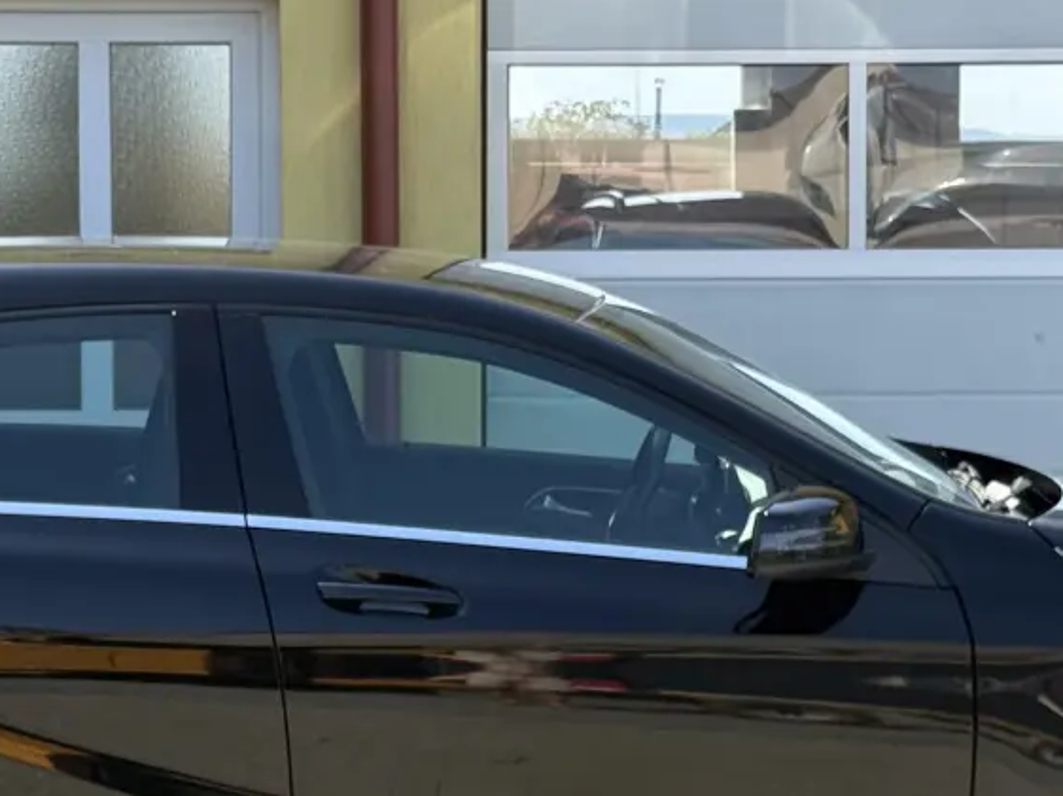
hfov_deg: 16.0
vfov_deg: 12.0
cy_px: 584
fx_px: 3776
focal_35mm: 123
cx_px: 480
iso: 64
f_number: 1.78
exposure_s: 1/1838
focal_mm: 6.76
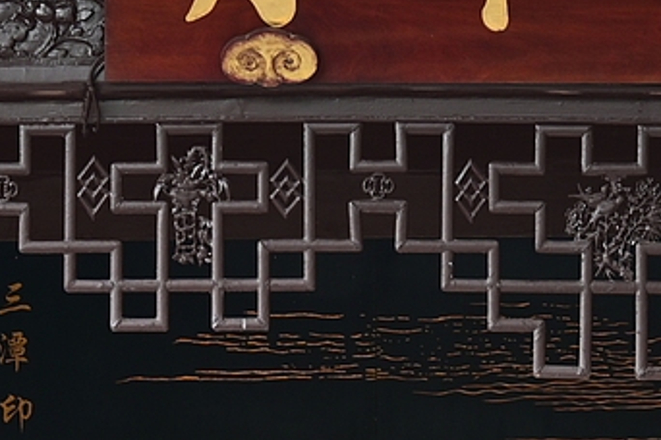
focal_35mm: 618
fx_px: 11346
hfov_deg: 3.3
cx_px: 618
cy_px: 215
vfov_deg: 2.2
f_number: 5
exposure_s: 1/30
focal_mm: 110
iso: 100
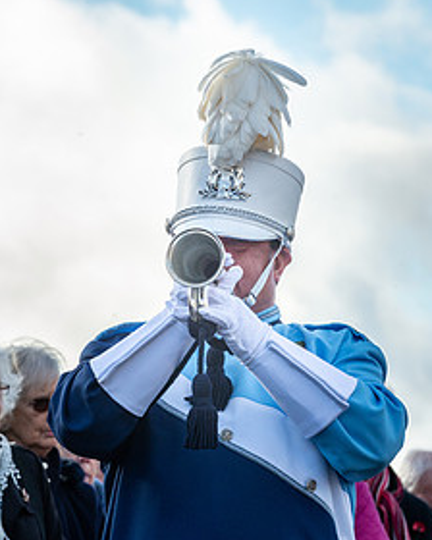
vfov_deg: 6.4
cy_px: 299
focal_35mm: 302
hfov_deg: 5.1
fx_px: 4827
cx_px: 208
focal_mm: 200
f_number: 11
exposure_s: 1/250
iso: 640
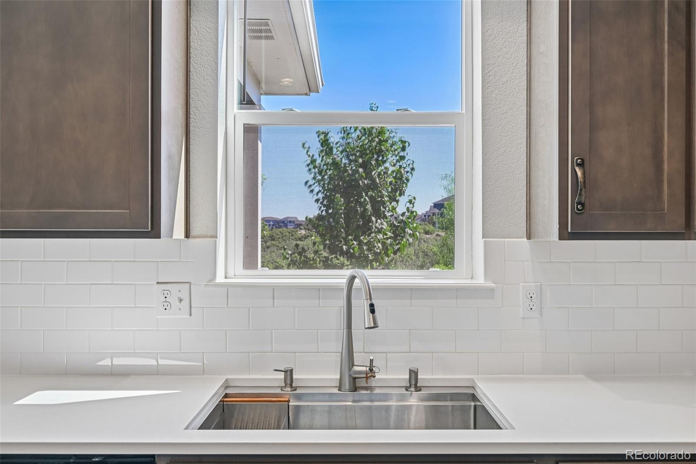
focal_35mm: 30
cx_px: 348
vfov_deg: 43.6
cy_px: 232
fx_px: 580
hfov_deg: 61.9
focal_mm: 30
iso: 280
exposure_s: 1/30
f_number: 10
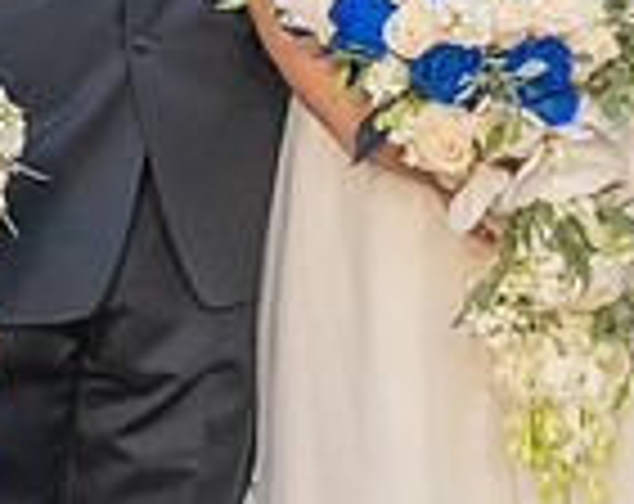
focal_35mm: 267
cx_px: 387
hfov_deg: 7.3
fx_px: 4996
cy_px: -27
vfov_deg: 5.8
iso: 200
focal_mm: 62
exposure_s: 1/160
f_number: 5
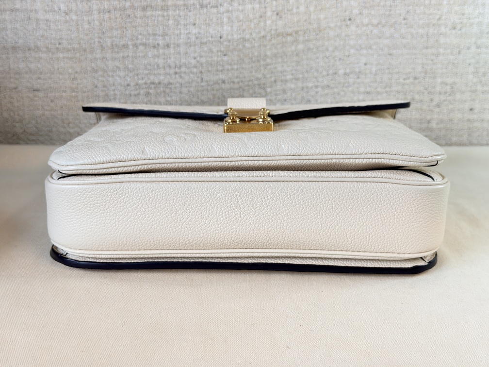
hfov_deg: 39.7
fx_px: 678
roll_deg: -0.6
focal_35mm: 48
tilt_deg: -17.0
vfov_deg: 30.3
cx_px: 244
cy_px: 184
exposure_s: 1/50
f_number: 1.78
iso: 50
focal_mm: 6.76
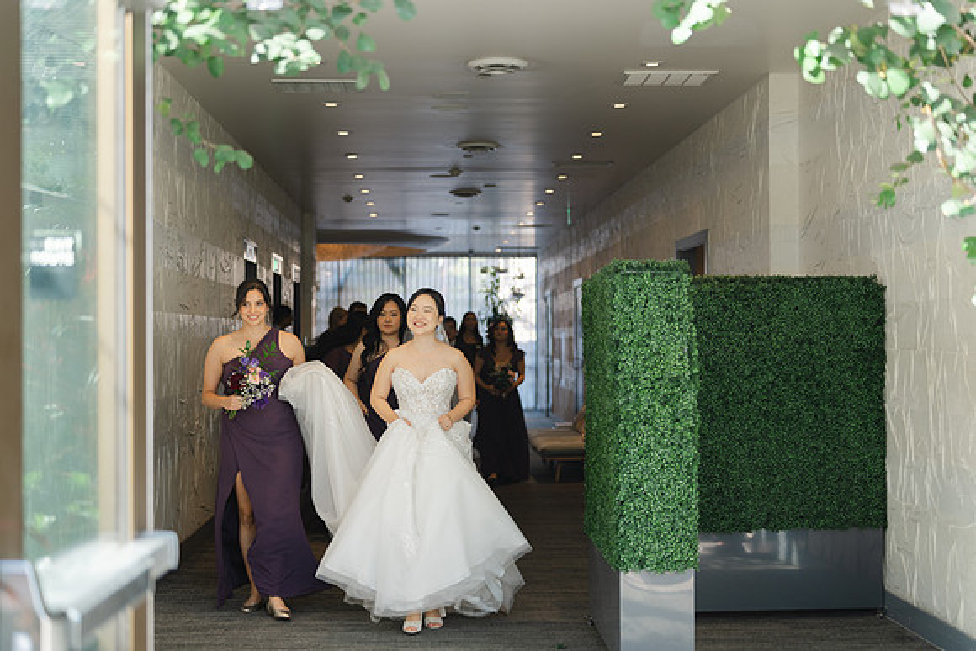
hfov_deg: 38.8
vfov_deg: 26.4
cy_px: 326
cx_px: 494
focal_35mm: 51
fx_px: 1386
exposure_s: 1/160
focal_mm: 50
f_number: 1.8
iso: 80
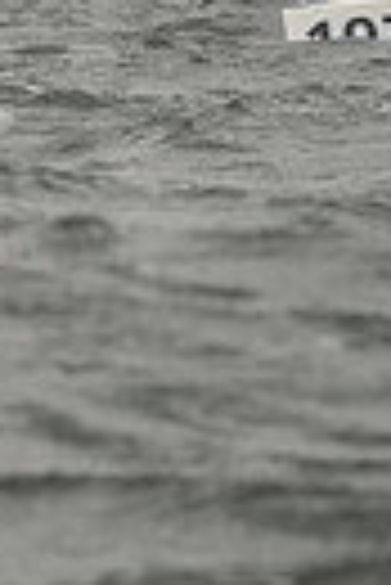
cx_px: -813
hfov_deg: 0.8
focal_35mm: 1698
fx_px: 27588
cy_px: 133
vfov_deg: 1.2
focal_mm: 380
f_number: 5.6
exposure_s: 1/1000
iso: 400
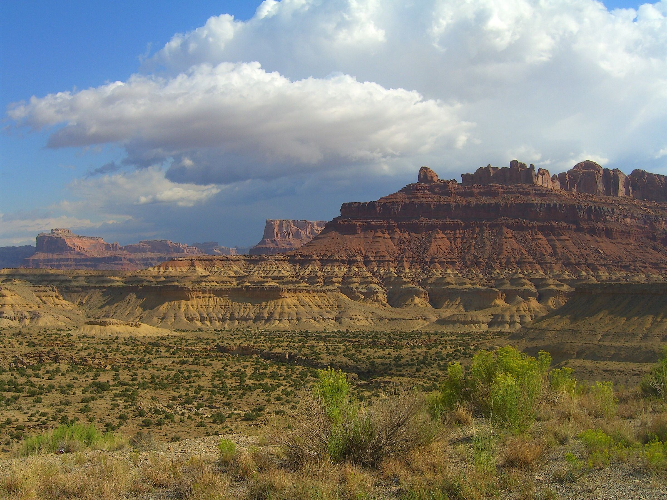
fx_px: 732
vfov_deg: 37.7
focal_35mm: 38
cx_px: 334
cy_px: 250
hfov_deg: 49.0
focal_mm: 7.9
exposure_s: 1/250
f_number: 8
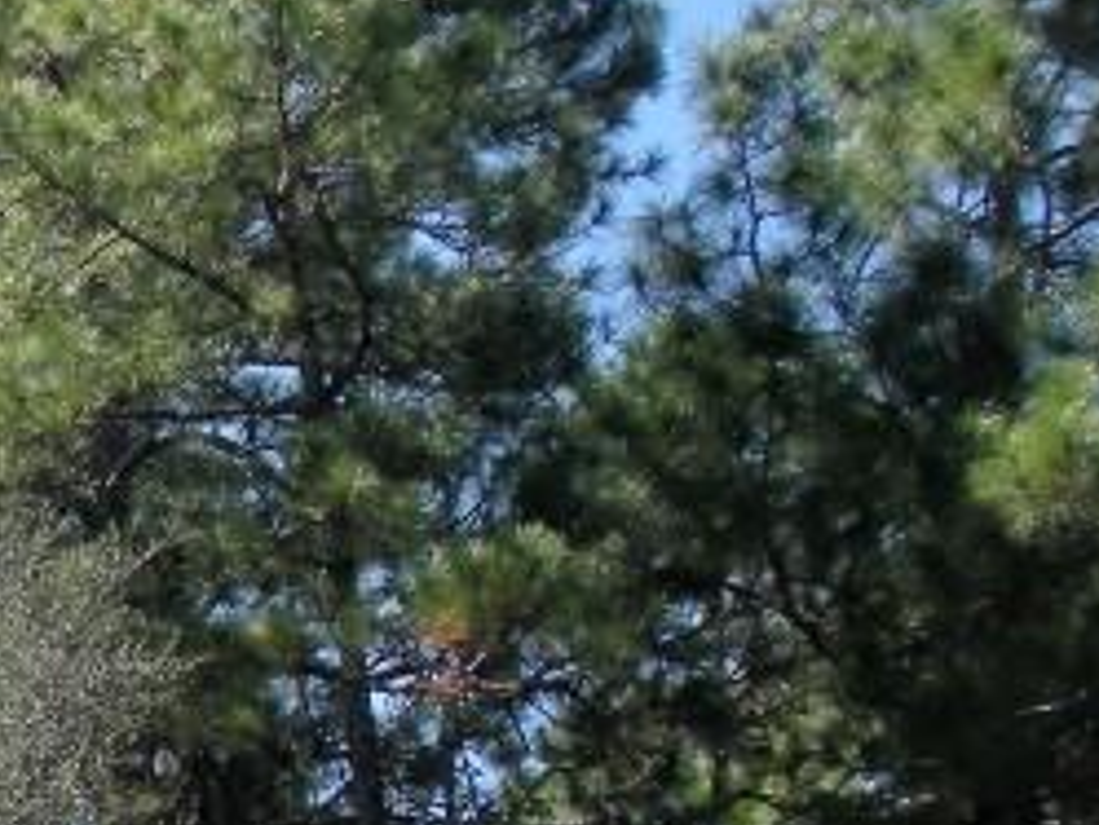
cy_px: 1279
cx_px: -856
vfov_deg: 9.7
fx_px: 4701
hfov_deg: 12.3
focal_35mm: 148
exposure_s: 1/404
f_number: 3.5
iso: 64
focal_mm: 6.3
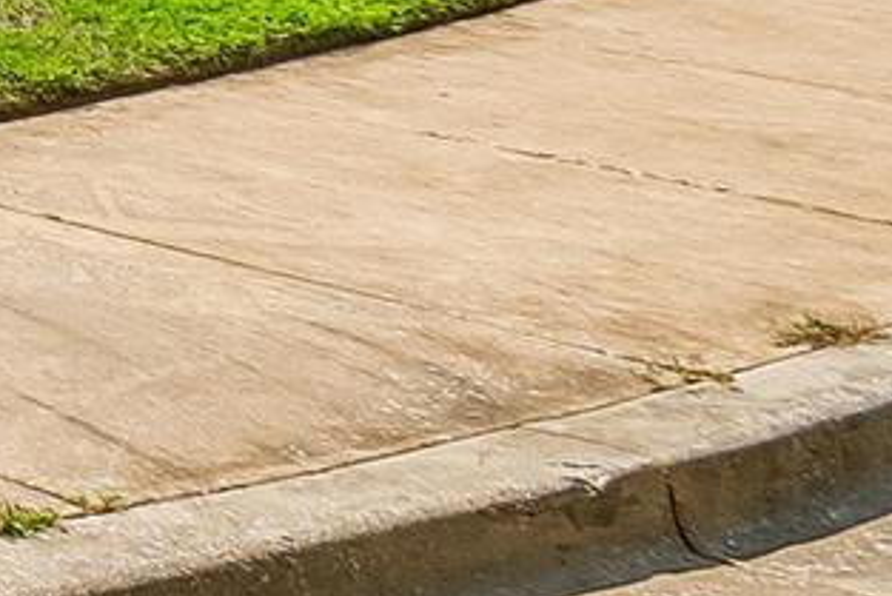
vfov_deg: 10.1
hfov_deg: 10.8
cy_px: -1236
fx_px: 2429
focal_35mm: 98
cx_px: -1924
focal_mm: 10
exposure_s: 1/500
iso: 400
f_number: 8
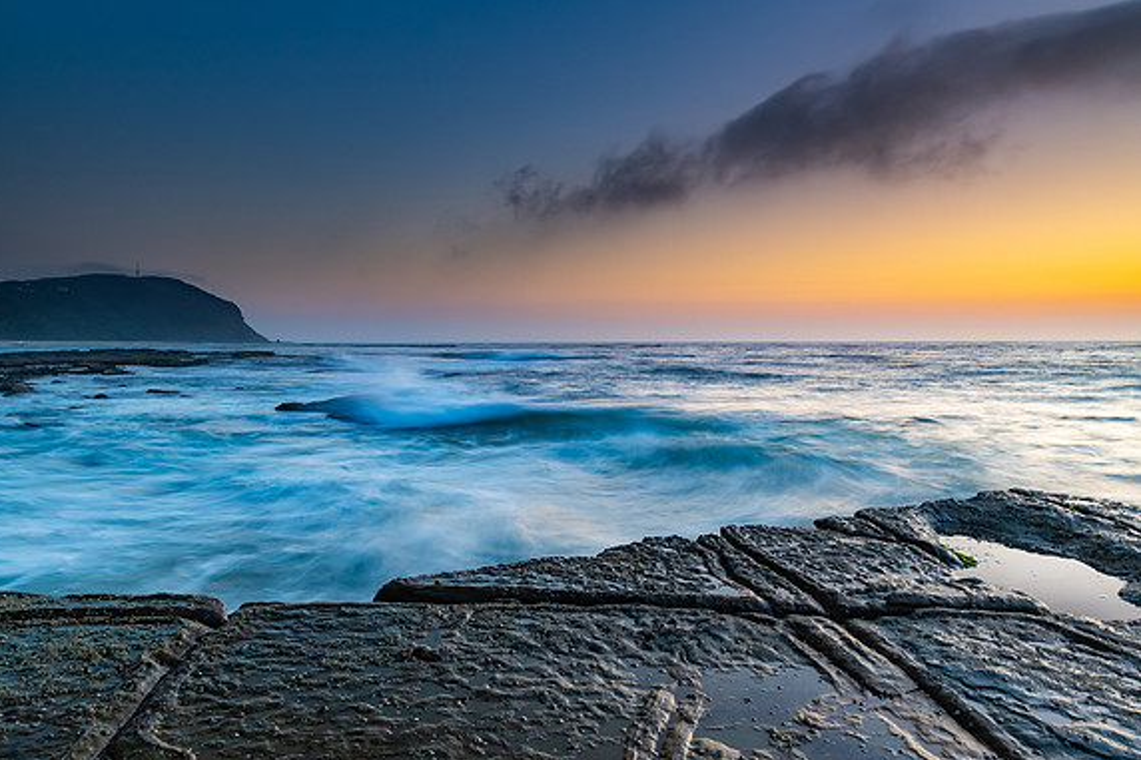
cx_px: 565
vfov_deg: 51.3
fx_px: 792
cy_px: 382
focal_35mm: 25
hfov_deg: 71.5
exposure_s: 1
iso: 250
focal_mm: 16
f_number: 5.6
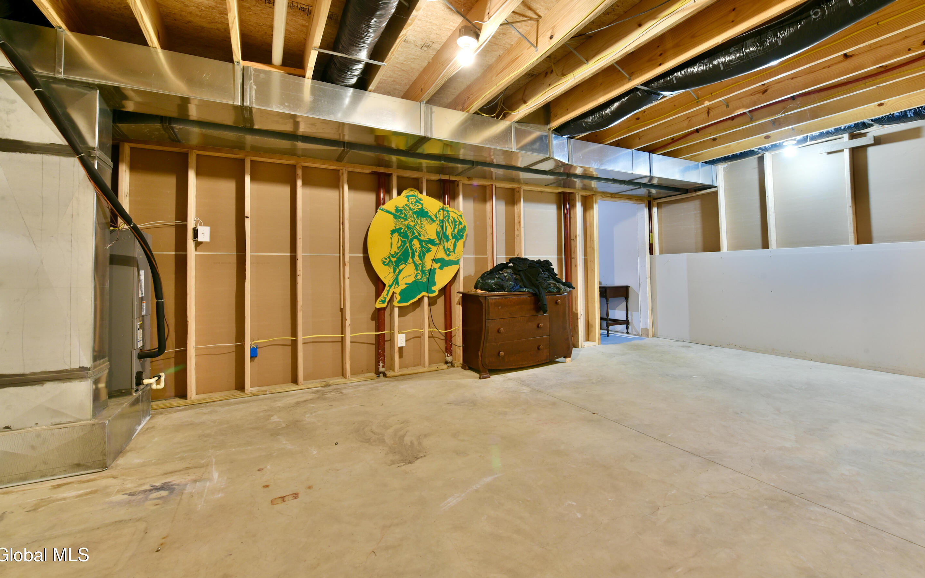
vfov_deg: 74.6
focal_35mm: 15
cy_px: 260
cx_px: 479
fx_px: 378
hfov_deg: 101.4
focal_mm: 14
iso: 800
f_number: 11
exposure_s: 1/1.3
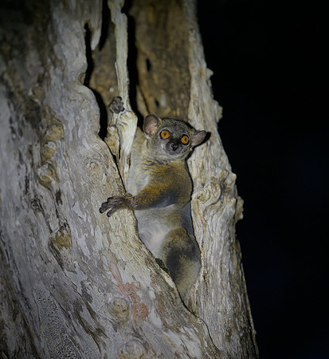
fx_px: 5970
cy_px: 180
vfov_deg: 3.4
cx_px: 129
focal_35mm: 531
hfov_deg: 3.2
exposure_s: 1/640
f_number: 2.8
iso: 1800
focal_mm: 400
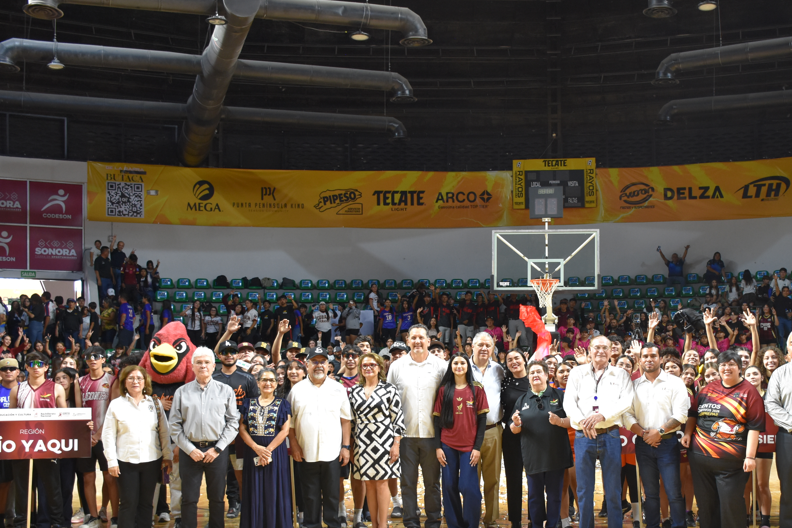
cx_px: 486
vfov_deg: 29.0
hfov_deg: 42.5
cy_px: 356
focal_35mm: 46
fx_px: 1012
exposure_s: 1/80
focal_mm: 22
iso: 800
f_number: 4.5
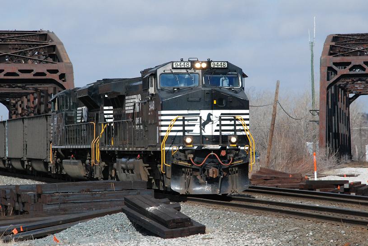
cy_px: 117
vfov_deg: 6.2
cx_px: 189
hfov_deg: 9.2
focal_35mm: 224
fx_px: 2288
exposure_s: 1/1600
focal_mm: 125
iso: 1000
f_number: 10
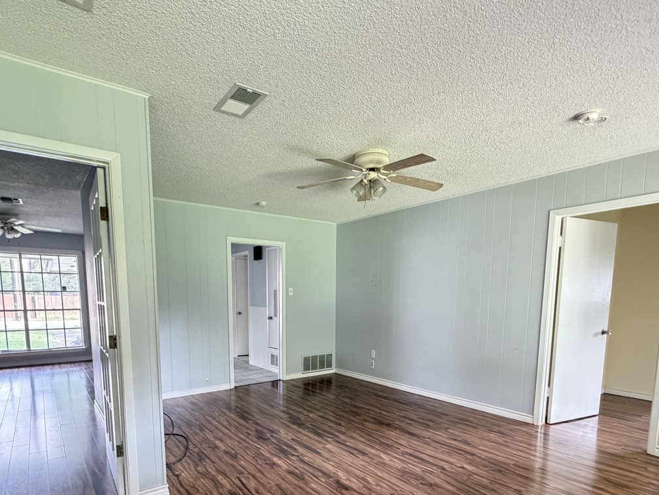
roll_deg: +0.9
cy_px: 342
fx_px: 381
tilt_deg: -6.9
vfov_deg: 63.7
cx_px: 309
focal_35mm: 20
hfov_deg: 81.6
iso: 640
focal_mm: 2.22
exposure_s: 1/60
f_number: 2.2
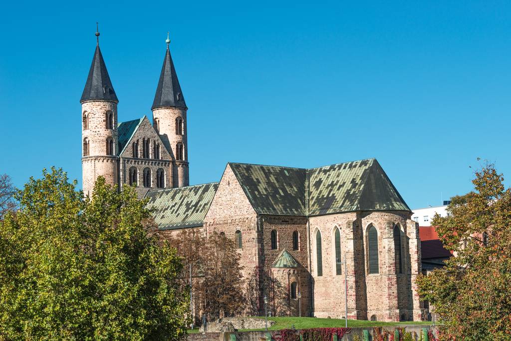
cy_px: 170
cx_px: 256
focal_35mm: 90
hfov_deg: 22.6
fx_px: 1278
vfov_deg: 15.2
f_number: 14
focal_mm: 90
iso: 100
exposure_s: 1/250
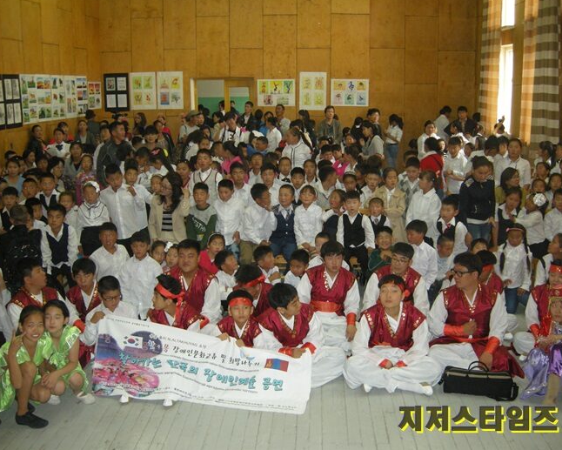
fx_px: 616
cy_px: 222
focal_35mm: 37
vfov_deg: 40.1
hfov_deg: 49.1
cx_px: 278
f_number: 2.7
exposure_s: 1/30
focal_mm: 7.5
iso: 210
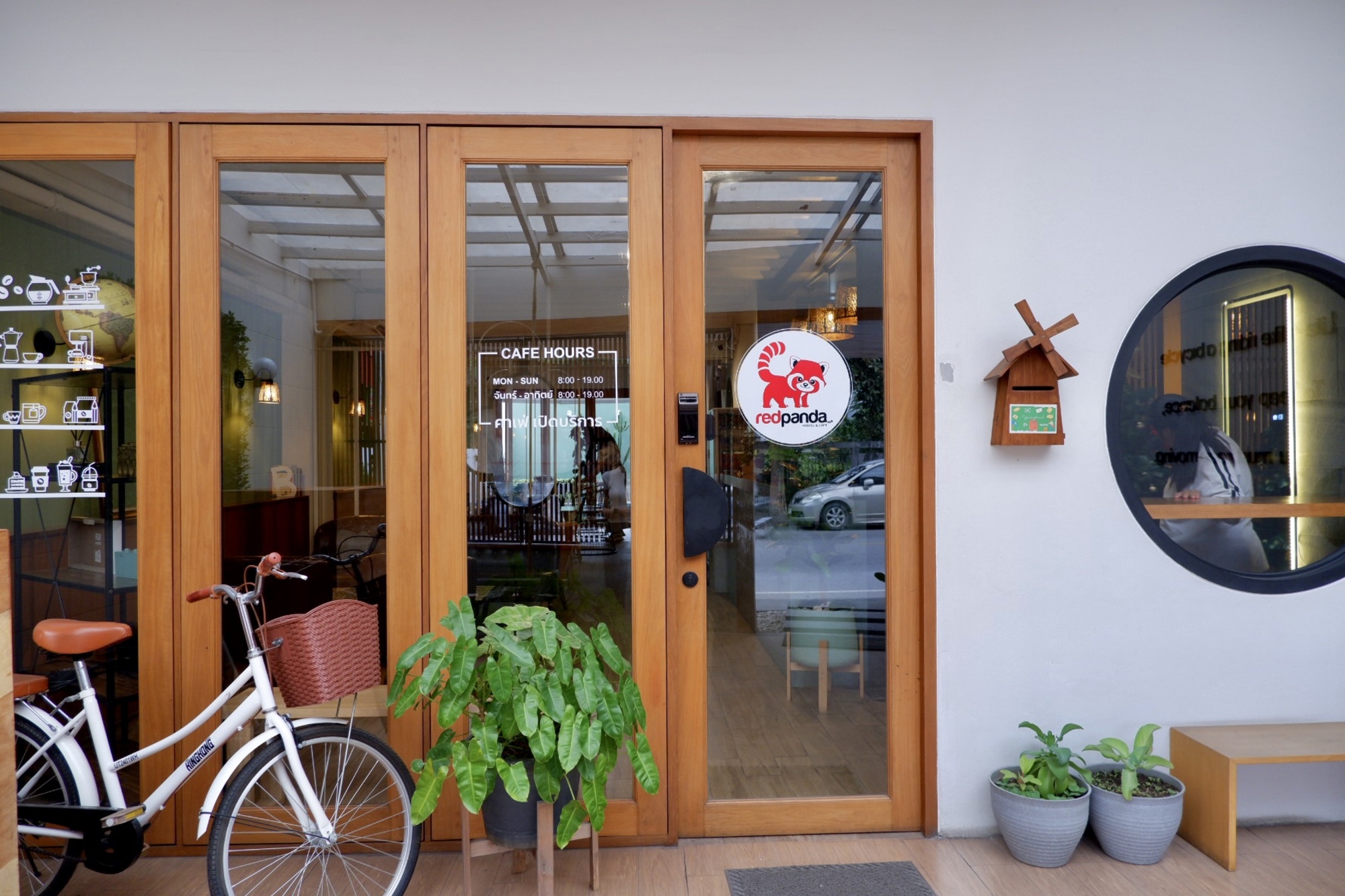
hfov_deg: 76.1
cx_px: 672
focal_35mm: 23
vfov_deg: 55.1
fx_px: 859
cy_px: 448
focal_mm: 15
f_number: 3.5
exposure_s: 1/34
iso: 320
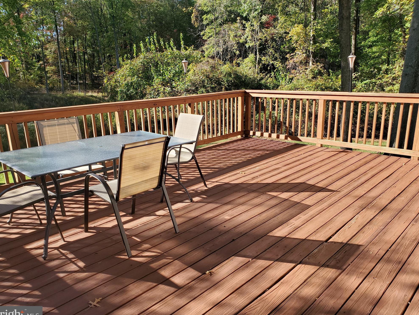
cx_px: 207
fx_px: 327
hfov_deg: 65.3
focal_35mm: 27
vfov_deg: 51.4
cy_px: 160
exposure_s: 1/453
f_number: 2.4
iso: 50
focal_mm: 4.3
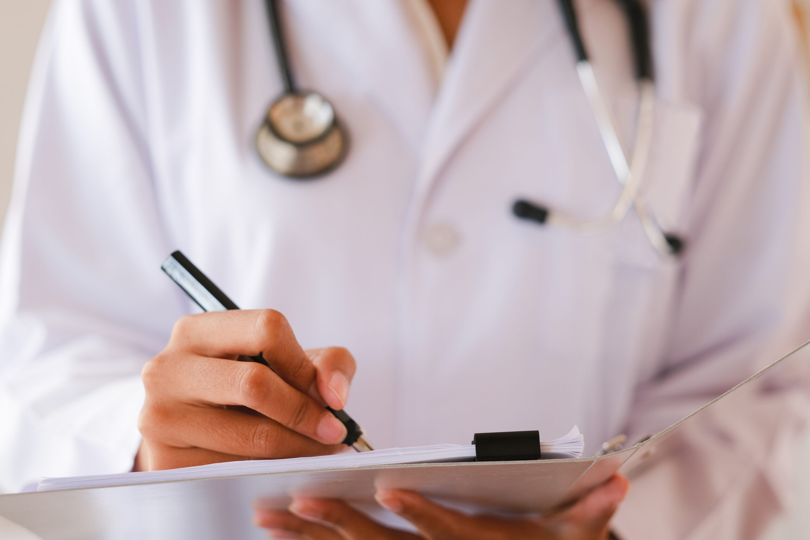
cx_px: 405
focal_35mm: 84
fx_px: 1890
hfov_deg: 24.2
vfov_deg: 16.3
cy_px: 270
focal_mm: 56
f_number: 2.5
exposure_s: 1/125
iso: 320
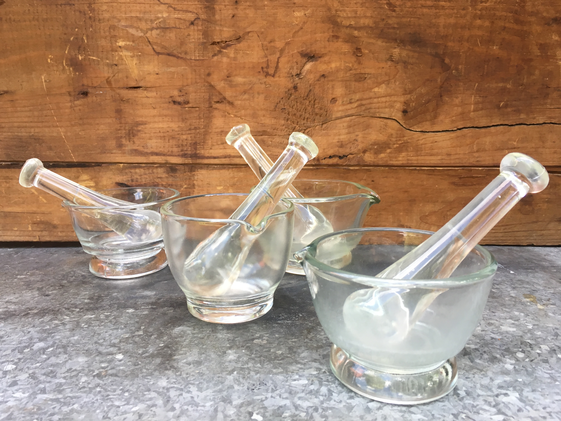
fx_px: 470
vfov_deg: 48.2
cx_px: 280
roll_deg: -0.2
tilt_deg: -13.2
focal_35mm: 29
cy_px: 210
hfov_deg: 61.7
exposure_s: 1/40
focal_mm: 4.15
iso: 25
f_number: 2.2
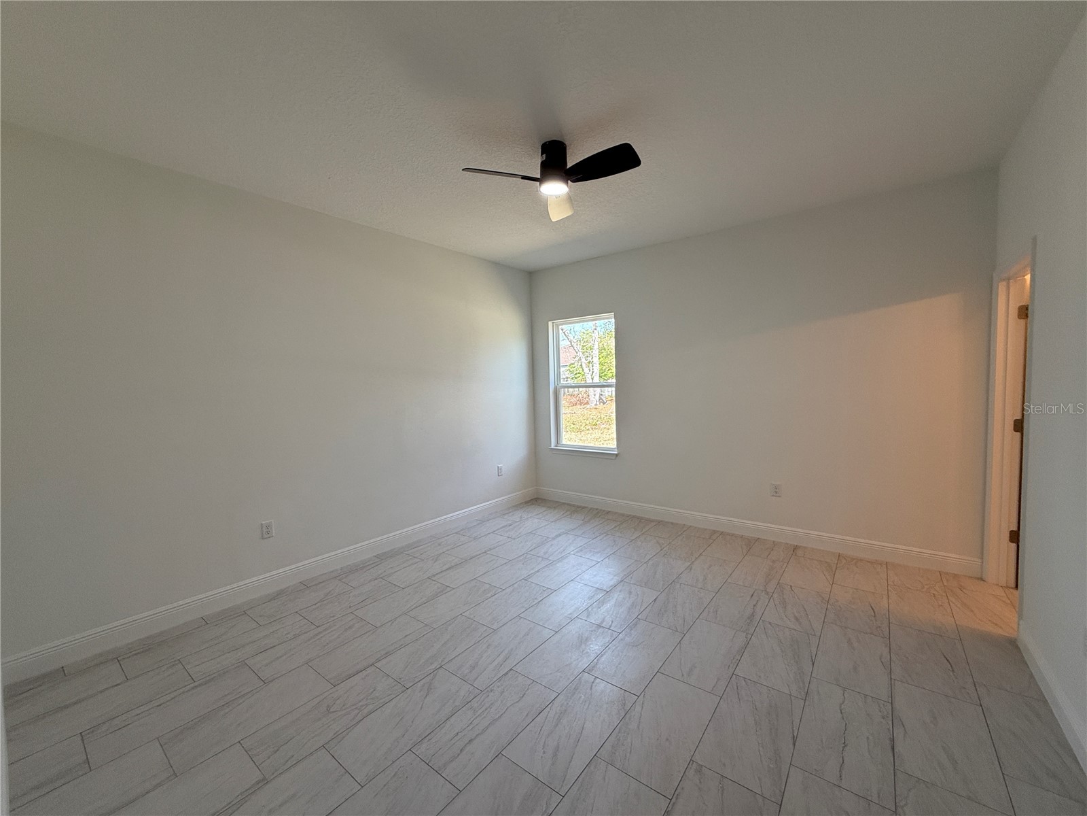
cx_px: 544
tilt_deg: -0.9
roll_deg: +1.8
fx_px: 440
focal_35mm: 14
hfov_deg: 102.1
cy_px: 408
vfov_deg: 85.7
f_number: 2.2
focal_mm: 2.22
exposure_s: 1/120
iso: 100
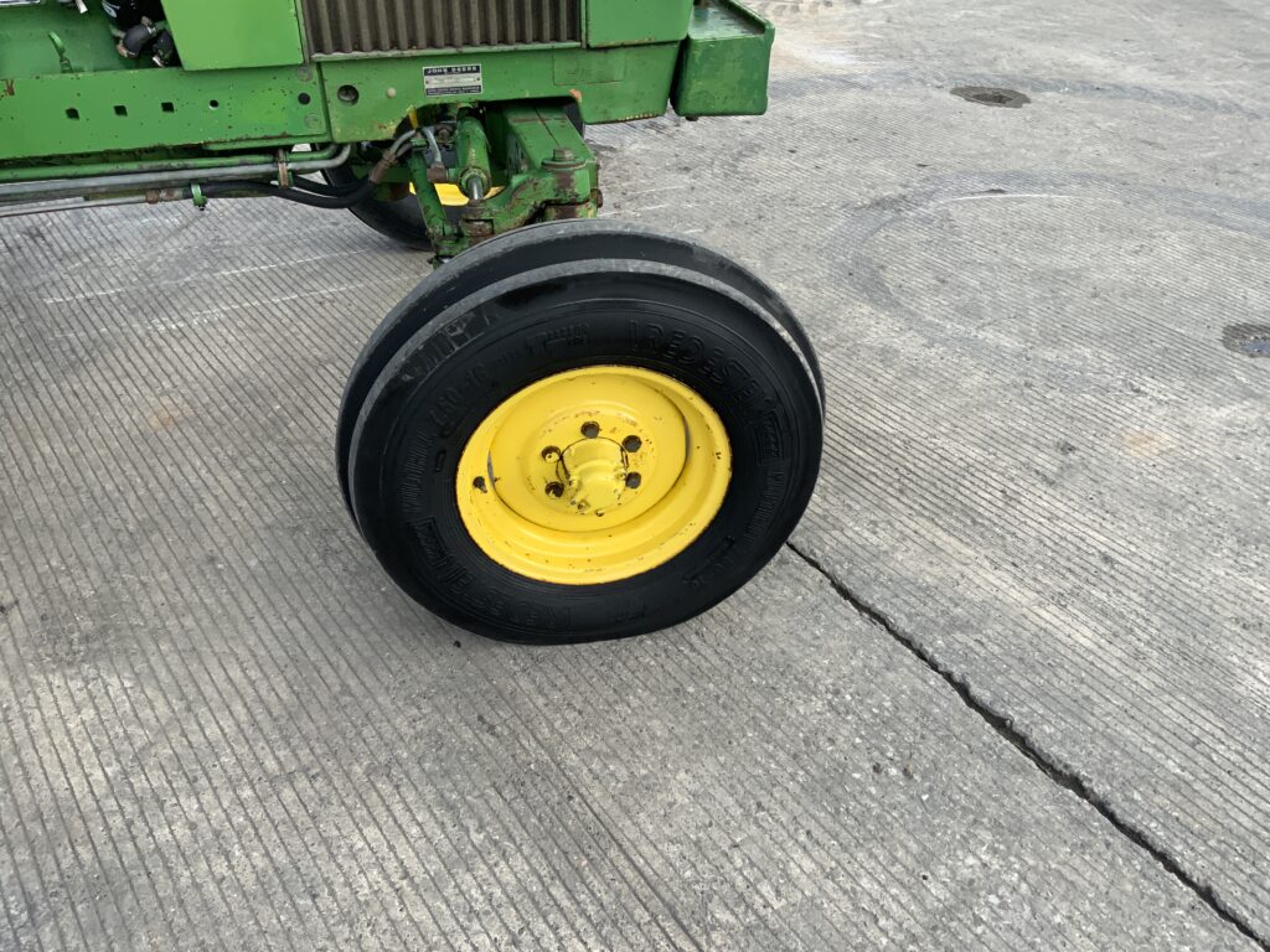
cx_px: 635
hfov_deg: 61.7
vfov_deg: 48.2
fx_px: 1064
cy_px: 476
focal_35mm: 29
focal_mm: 3
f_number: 1.8
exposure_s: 1/415
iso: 16
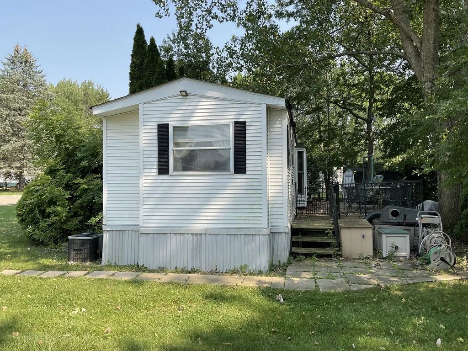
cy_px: 176
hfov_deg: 61.7
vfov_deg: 48.2
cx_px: 234
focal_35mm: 29
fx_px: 392
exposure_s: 1/883
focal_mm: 3
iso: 16
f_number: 1.8
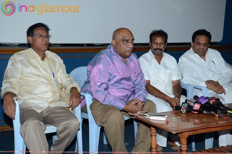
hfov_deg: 41.2
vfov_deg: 28.0
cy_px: 77
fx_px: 309
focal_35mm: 48
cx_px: 116
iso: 400
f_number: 5.6
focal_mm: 32
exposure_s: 1/125
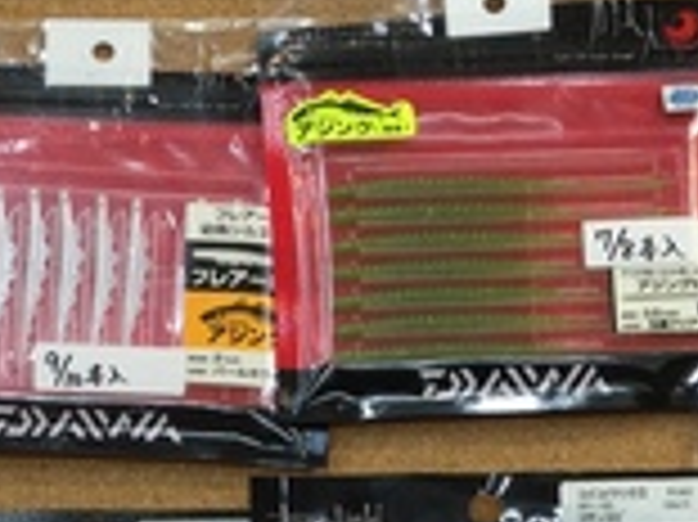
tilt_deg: -78.9
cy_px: 896
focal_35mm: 120
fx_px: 2418
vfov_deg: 11.5
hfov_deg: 16.4
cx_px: 257
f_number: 2.4
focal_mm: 3.3
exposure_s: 1/40
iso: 25
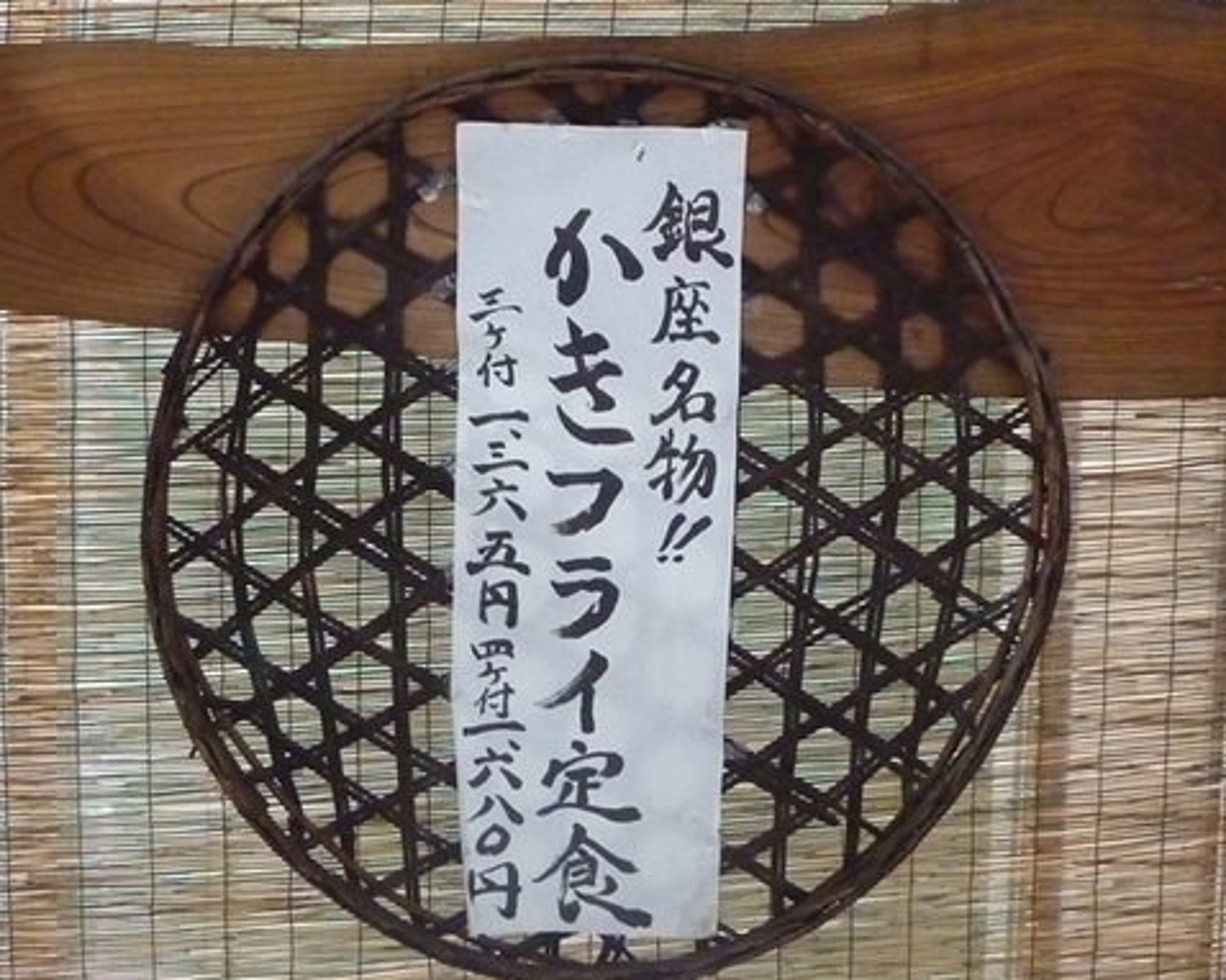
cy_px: 511
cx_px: 637
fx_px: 1668
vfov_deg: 32.7
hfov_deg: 40.3
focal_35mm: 46
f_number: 3.4
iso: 800
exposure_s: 1/50
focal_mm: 4.7
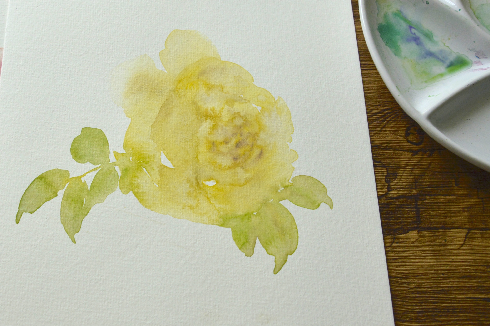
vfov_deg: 27.4
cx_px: 162
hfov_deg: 39.9
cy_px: 138
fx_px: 666
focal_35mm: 49
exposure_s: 1/40
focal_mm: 22
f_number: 6.3
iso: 400
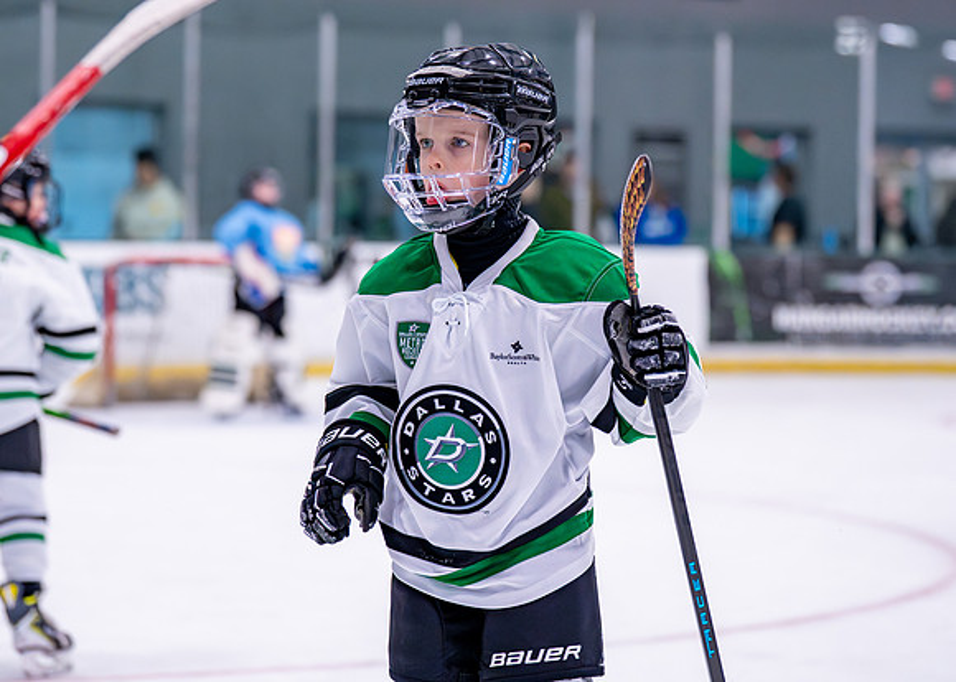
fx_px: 3553
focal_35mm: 131
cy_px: 220
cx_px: 417
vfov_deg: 11.0
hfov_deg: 15.3
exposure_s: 1/1250
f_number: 2.8
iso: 2500
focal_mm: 88
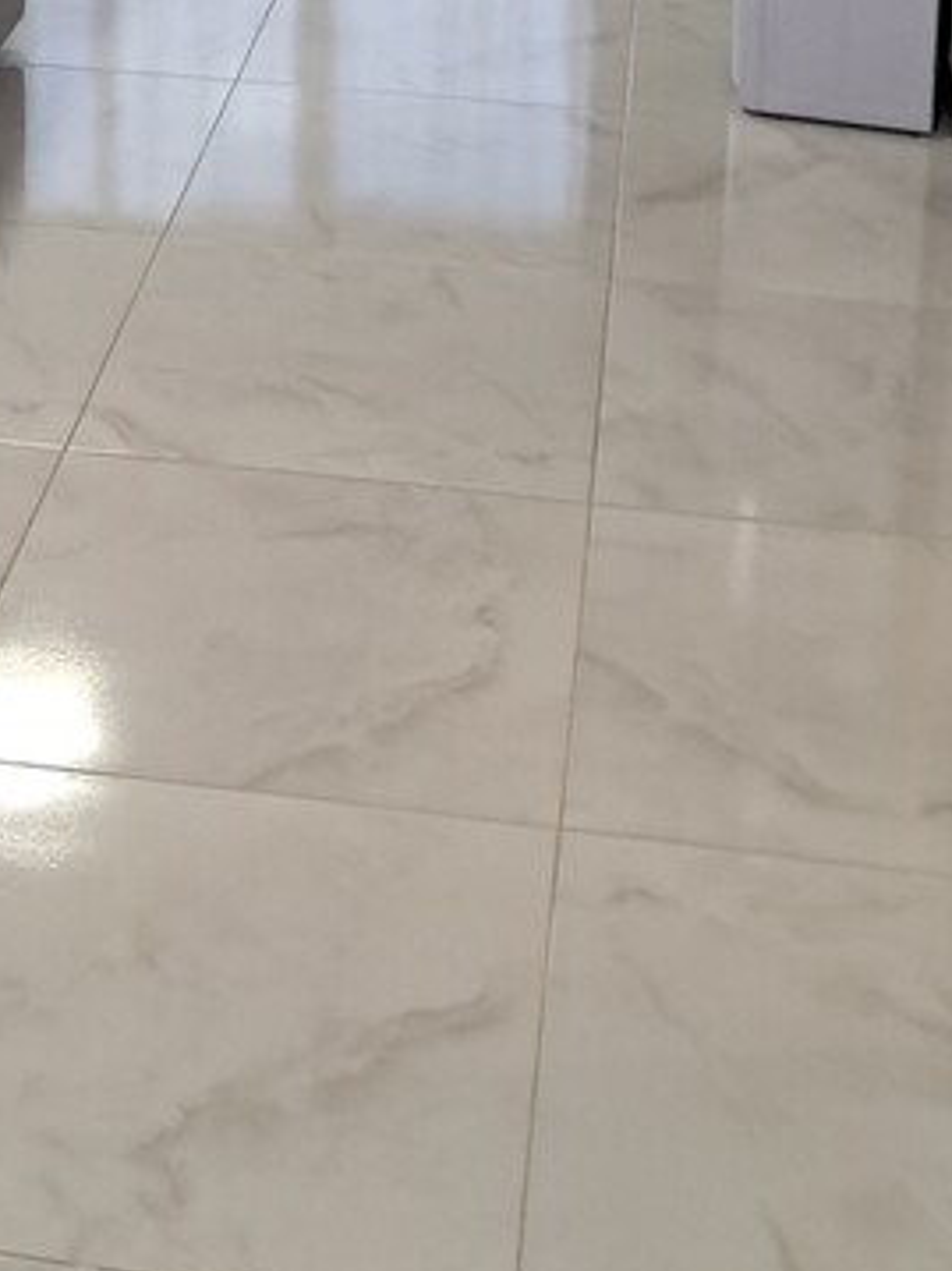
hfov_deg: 18.9
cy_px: -234
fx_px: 2825
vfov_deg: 23.3
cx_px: 188
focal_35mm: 77
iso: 500
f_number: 1.8
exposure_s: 1/60
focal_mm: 4
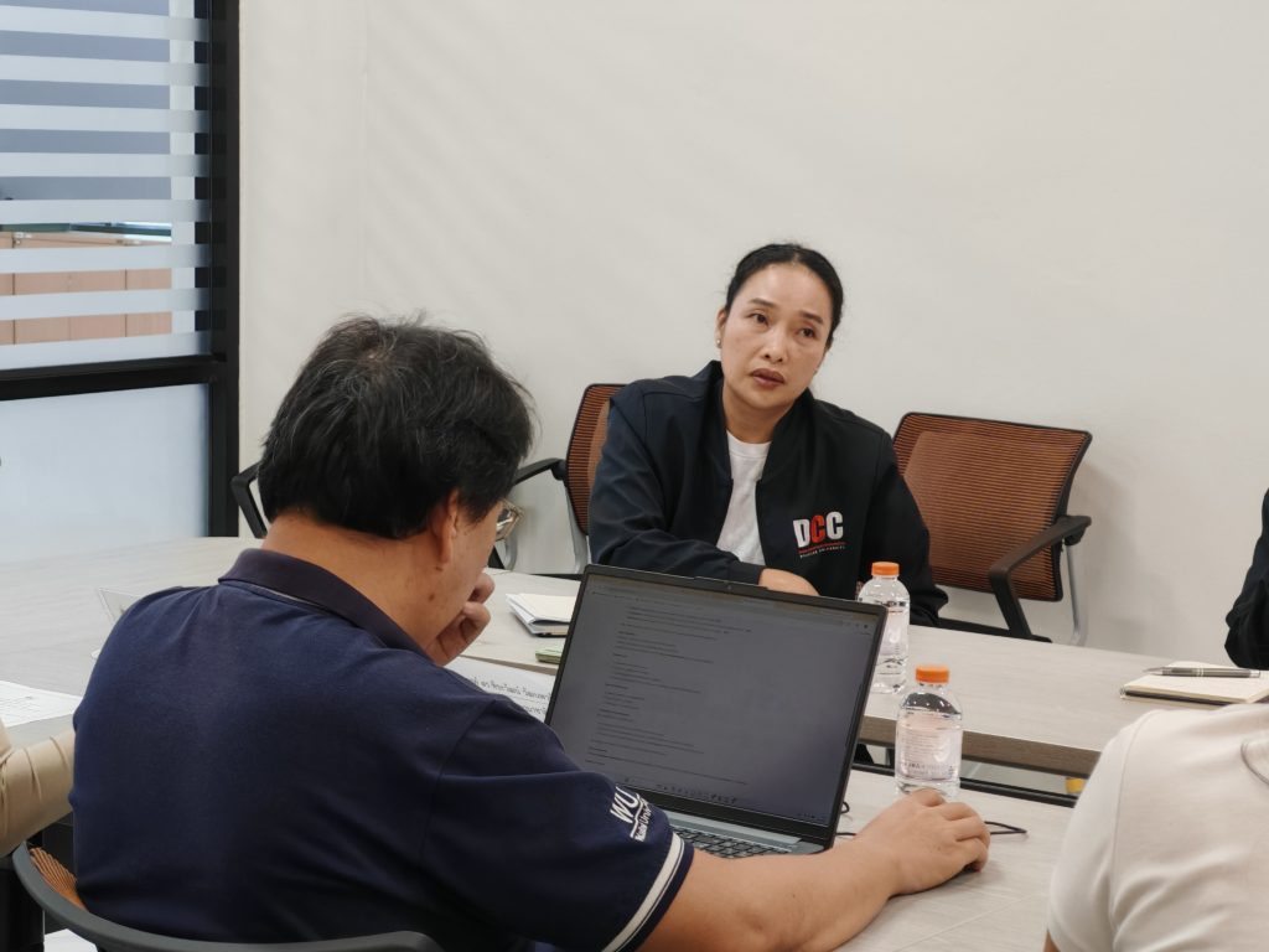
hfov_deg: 24.1
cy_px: 476
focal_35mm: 81
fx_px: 2969
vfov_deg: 18.2
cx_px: 634
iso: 400
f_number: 2.4
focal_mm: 8.67
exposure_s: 1/33
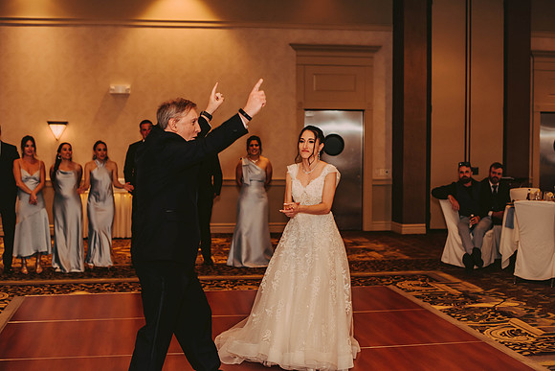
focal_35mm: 50
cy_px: 186
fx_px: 771
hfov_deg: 39.6
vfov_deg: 27.0
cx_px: 278
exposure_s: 1/125
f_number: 2.5
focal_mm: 50
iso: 800
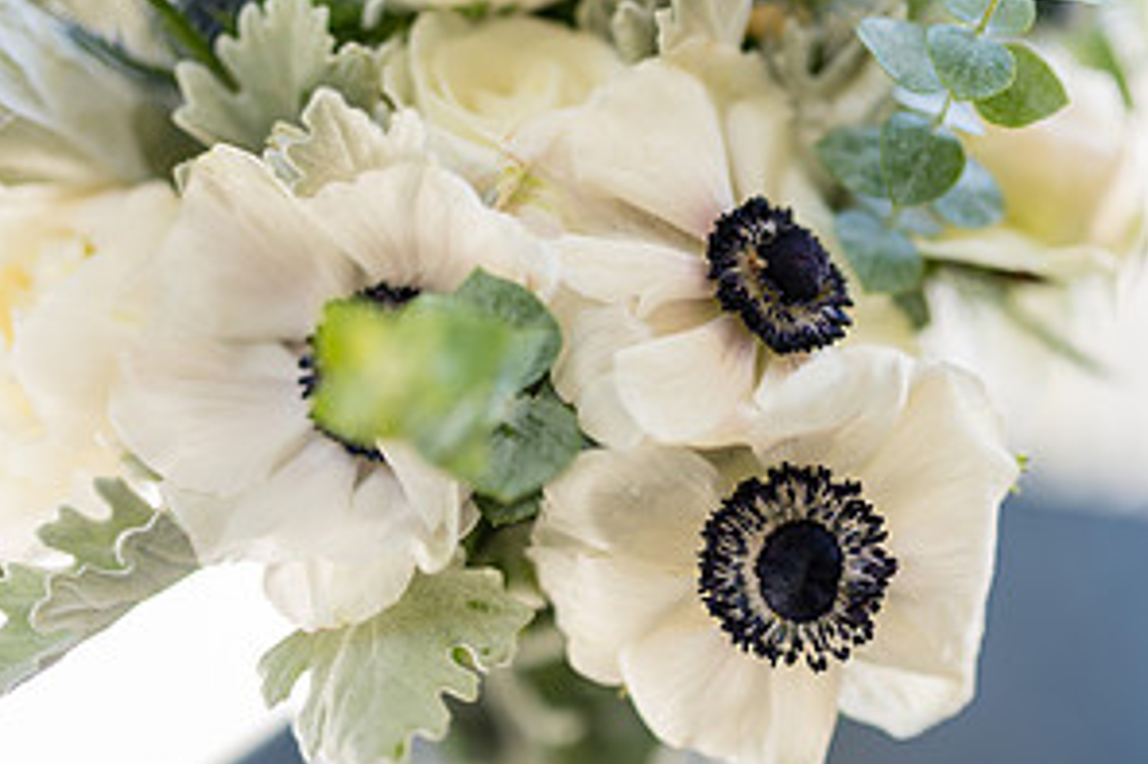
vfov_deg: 17.9
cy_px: 388
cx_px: 572
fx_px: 2422
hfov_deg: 26.7
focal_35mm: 76
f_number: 1.2
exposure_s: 1/1250
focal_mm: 50
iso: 250
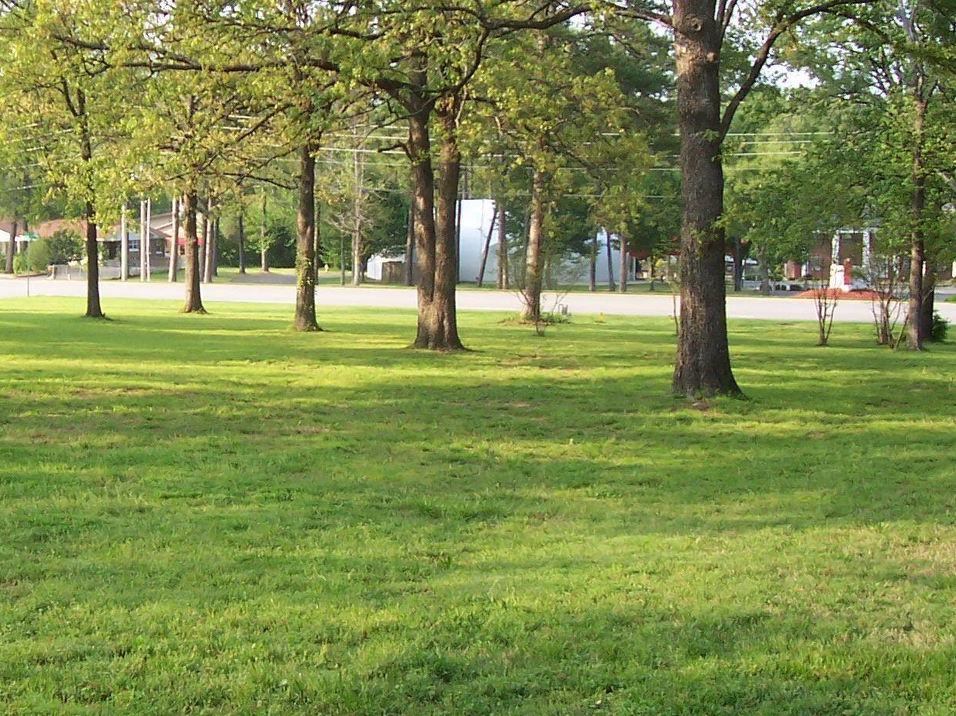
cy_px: 350
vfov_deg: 24.0
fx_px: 1684
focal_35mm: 61
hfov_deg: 31.1
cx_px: 240
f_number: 2.8
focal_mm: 5.6
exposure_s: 1/250
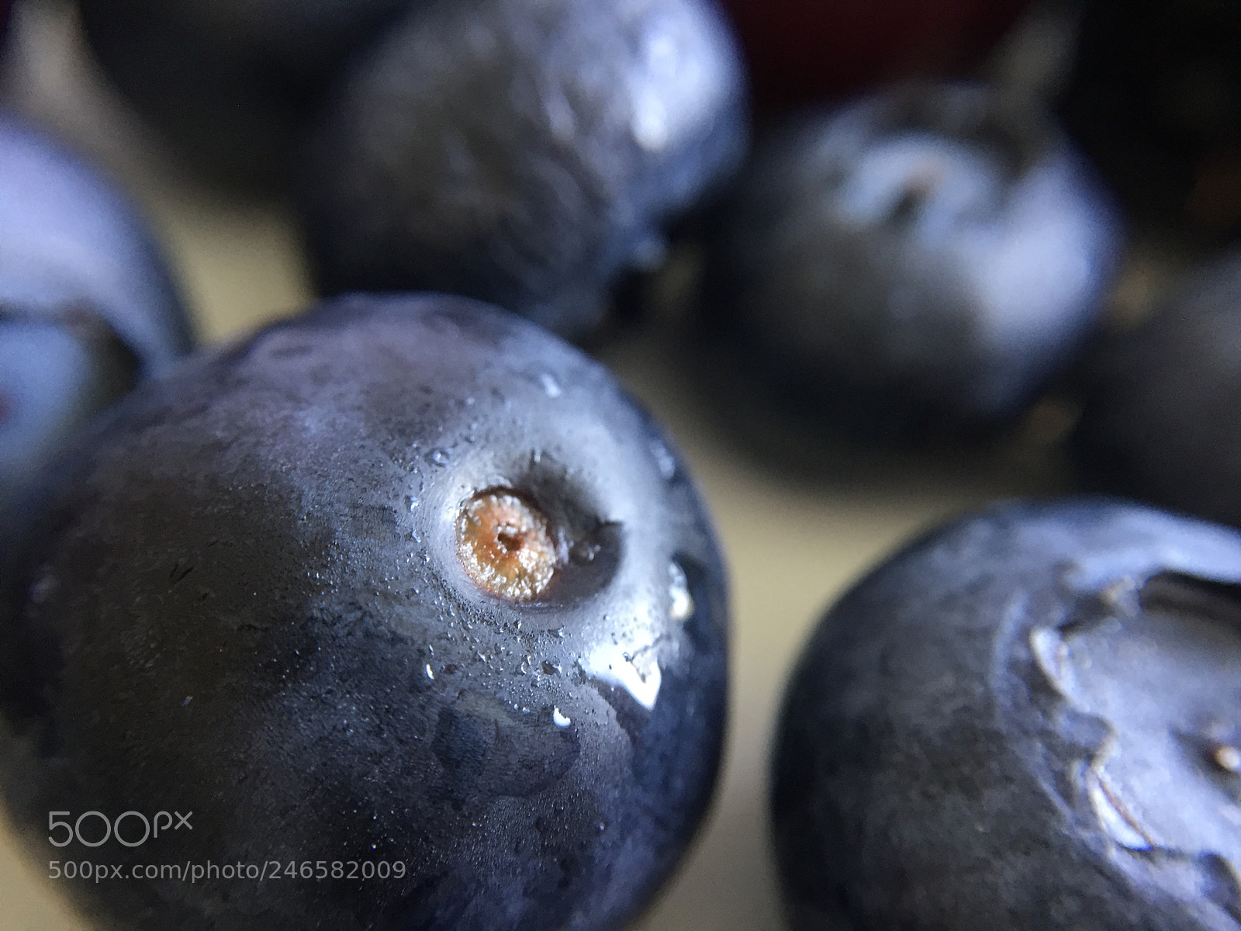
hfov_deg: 61.7
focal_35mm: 29
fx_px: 1040
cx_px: 620
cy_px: 466
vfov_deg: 48.2
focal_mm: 4.15
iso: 80
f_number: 2.2
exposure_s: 1/30
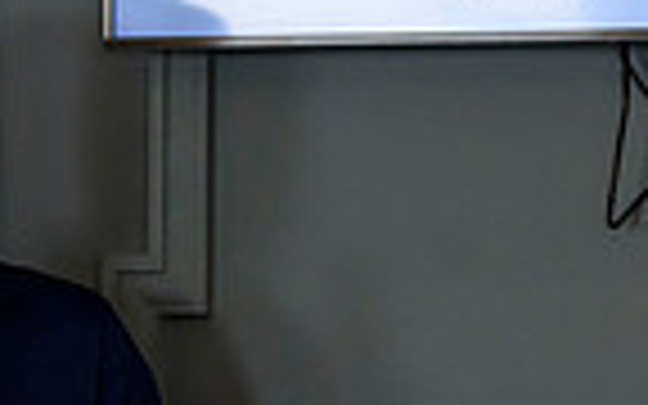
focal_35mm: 411
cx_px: -576
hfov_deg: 5.0
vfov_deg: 3.2
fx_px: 7258
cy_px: 520
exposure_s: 1/500
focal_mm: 100
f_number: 4
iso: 4000
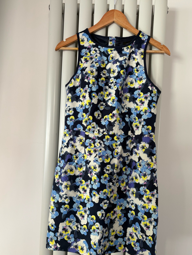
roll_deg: -2.8
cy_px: 130
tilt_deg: -0.9
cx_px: 97
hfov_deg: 51.4
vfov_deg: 65.3
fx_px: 200
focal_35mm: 27
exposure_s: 1/121
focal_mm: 5.96
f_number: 1.6
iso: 100
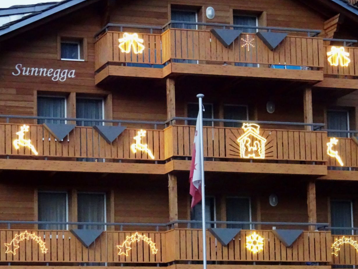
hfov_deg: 16.1
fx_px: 1262
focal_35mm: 122
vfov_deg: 12.1
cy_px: 155
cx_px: 163
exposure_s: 1/60
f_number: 5
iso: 800
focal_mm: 12.42
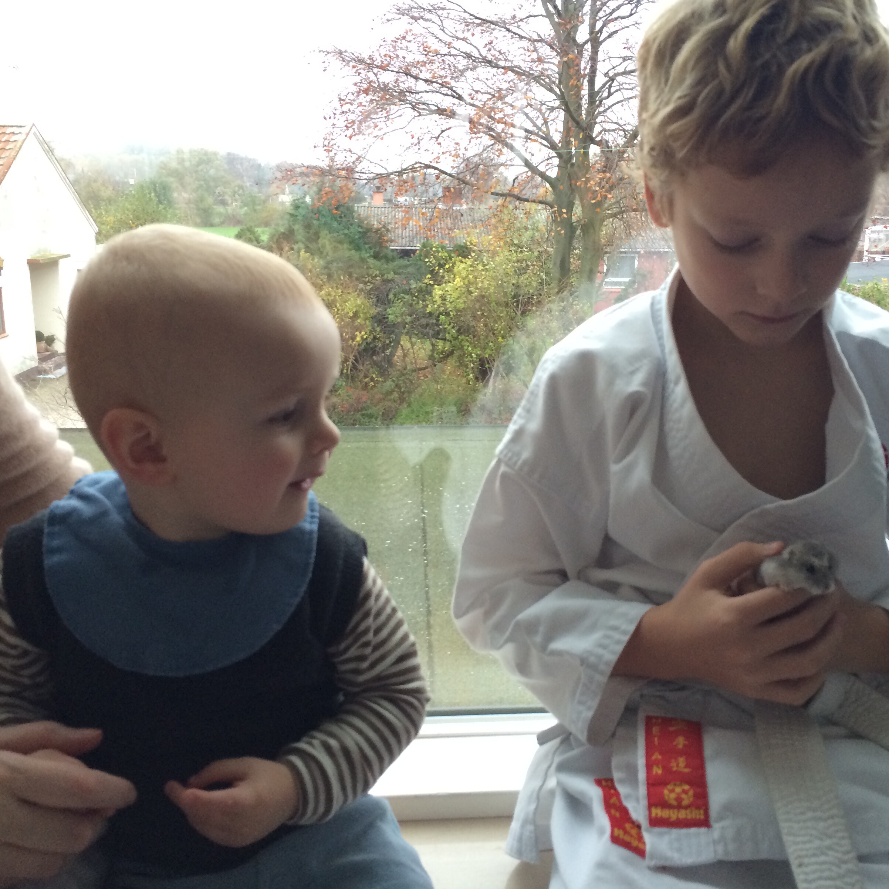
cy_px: 441
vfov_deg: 46.0
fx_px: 1046
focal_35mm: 36
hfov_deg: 45.9
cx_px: 508
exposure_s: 1/30
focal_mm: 4.12
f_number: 2.2
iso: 160
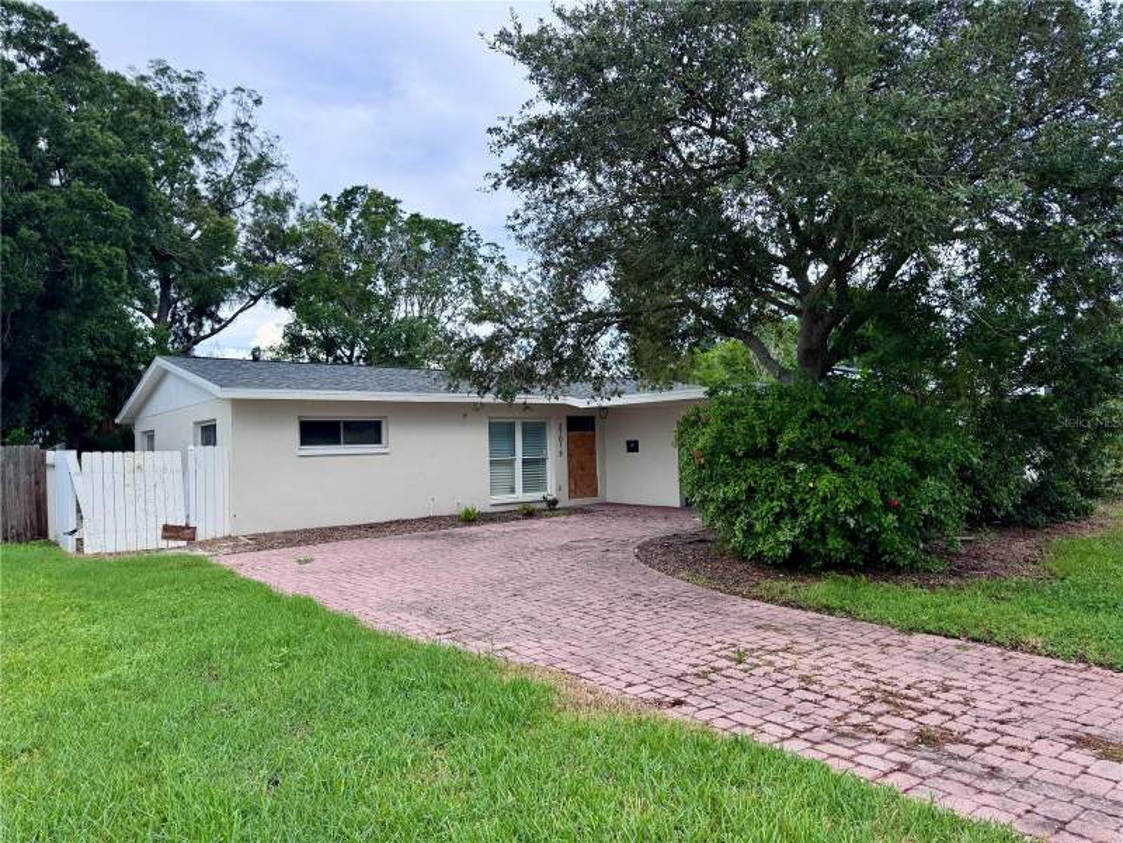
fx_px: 779
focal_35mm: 24
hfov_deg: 71.6
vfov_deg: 56.8
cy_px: 422
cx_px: 562
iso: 80
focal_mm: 6.76
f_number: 1.78
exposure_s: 1/1285
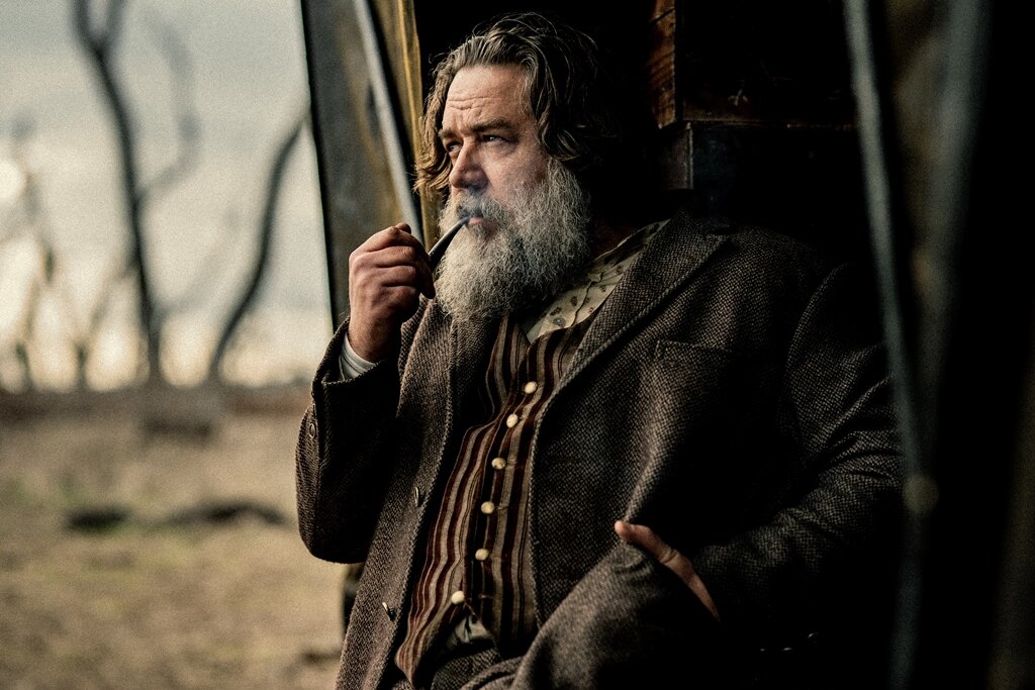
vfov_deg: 16.1
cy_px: 345
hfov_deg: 23.9
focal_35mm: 85
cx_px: 518
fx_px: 2444
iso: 160
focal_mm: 85
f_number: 2.5
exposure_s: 1/400
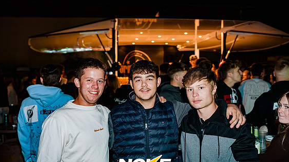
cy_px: 90
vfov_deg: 31.2
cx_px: 144
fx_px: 291
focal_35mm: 38
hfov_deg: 52.8
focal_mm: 35
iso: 1600
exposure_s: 1/60
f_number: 3.2
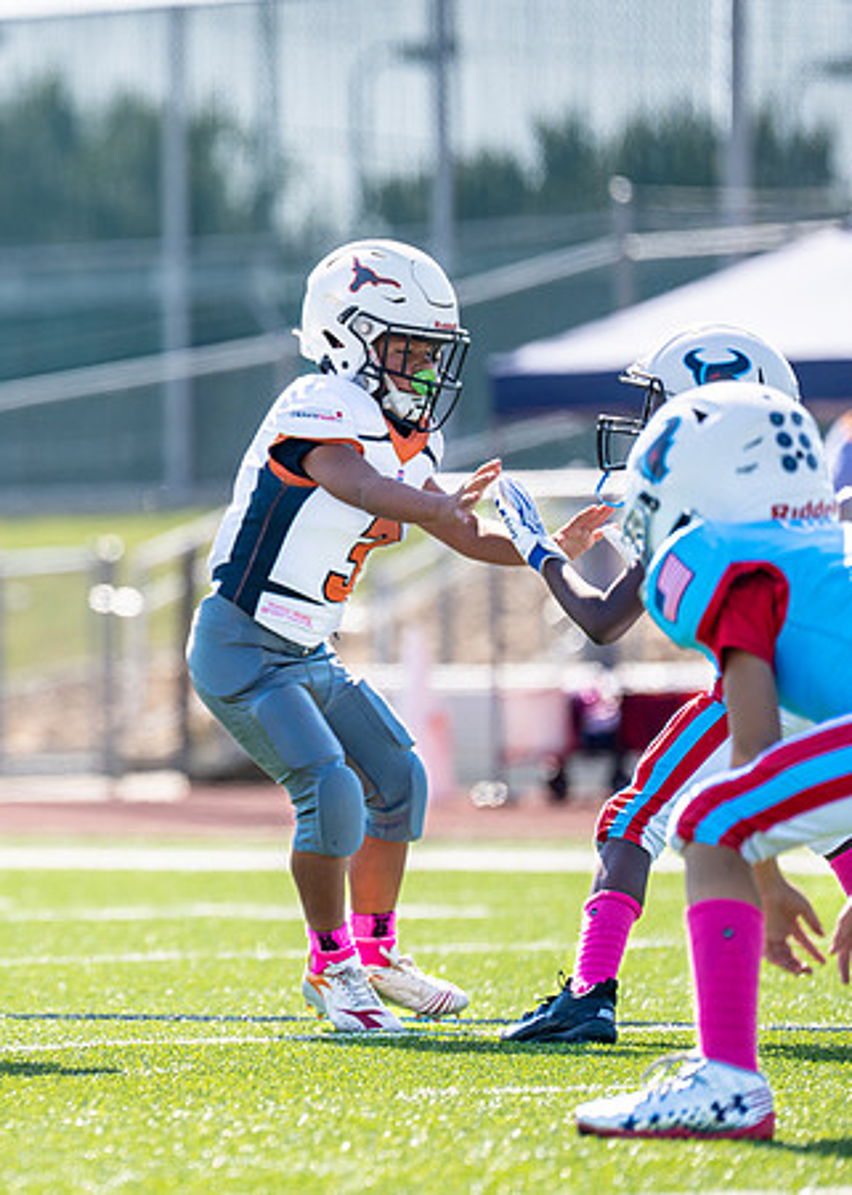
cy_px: 573
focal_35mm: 364
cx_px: -106
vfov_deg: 5.5
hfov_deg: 3.9
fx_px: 12354
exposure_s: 1/1250
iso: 100
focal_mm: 200
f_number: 2.8
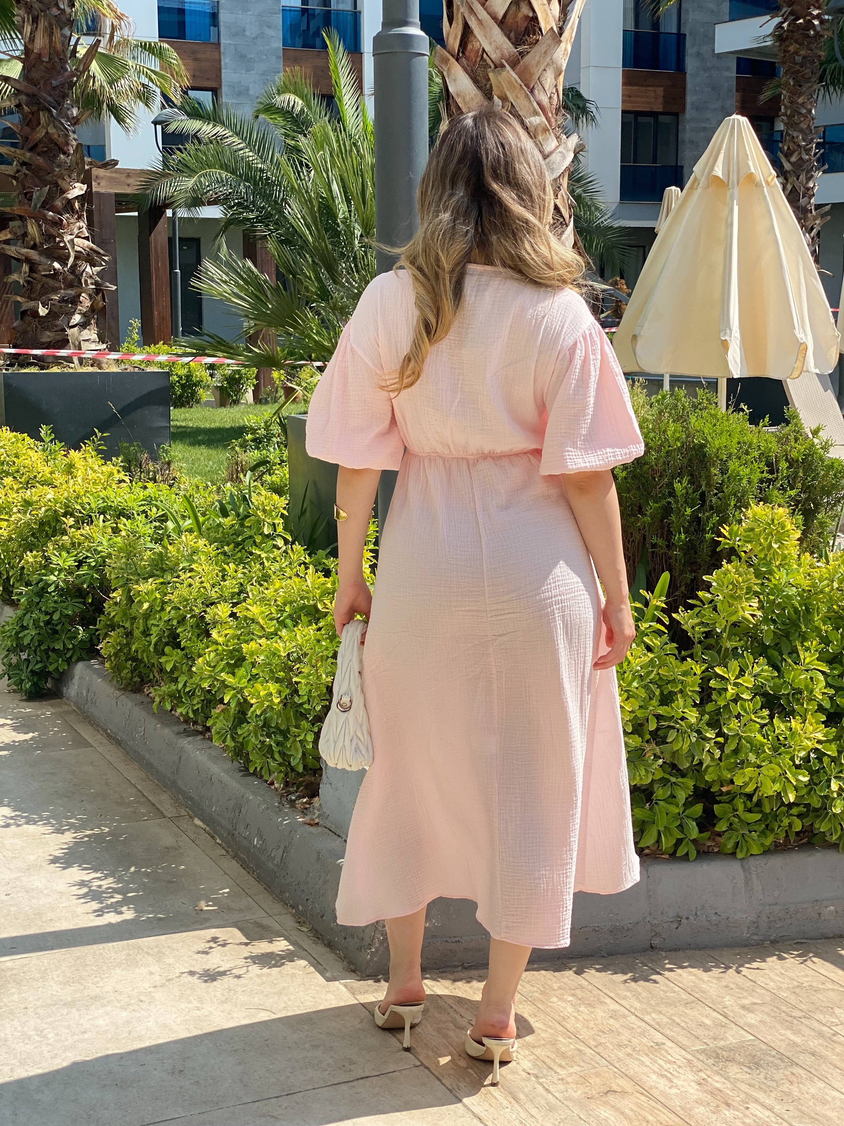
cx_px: 422
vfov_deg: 36.8
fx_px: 1690
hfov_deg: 28.0
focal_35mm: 52
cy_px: 563
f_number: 2
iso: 20
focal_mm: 6
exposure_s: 1/872
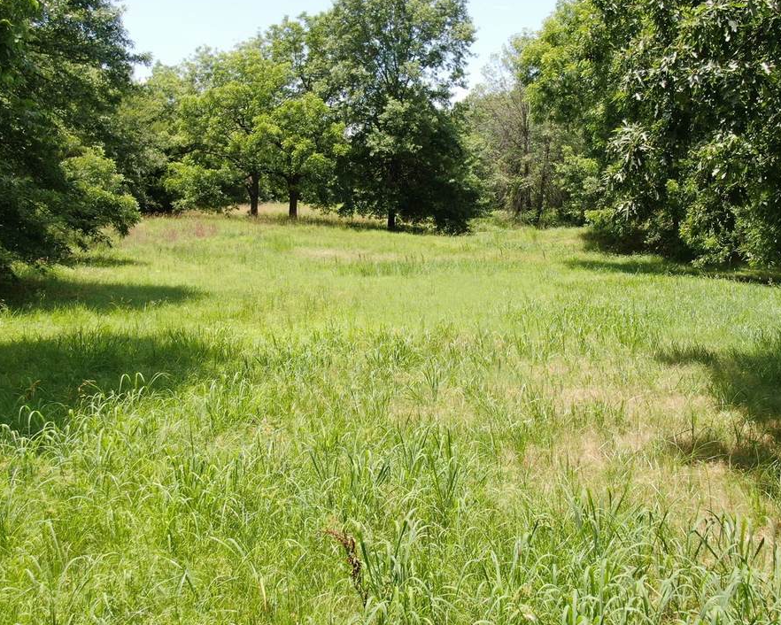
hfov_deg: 52.5
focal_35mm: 34
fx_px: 786
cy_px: 314
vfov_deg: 43.4
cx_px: 465
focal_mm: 4.39
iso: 100
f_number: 2.8
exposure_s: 1/500
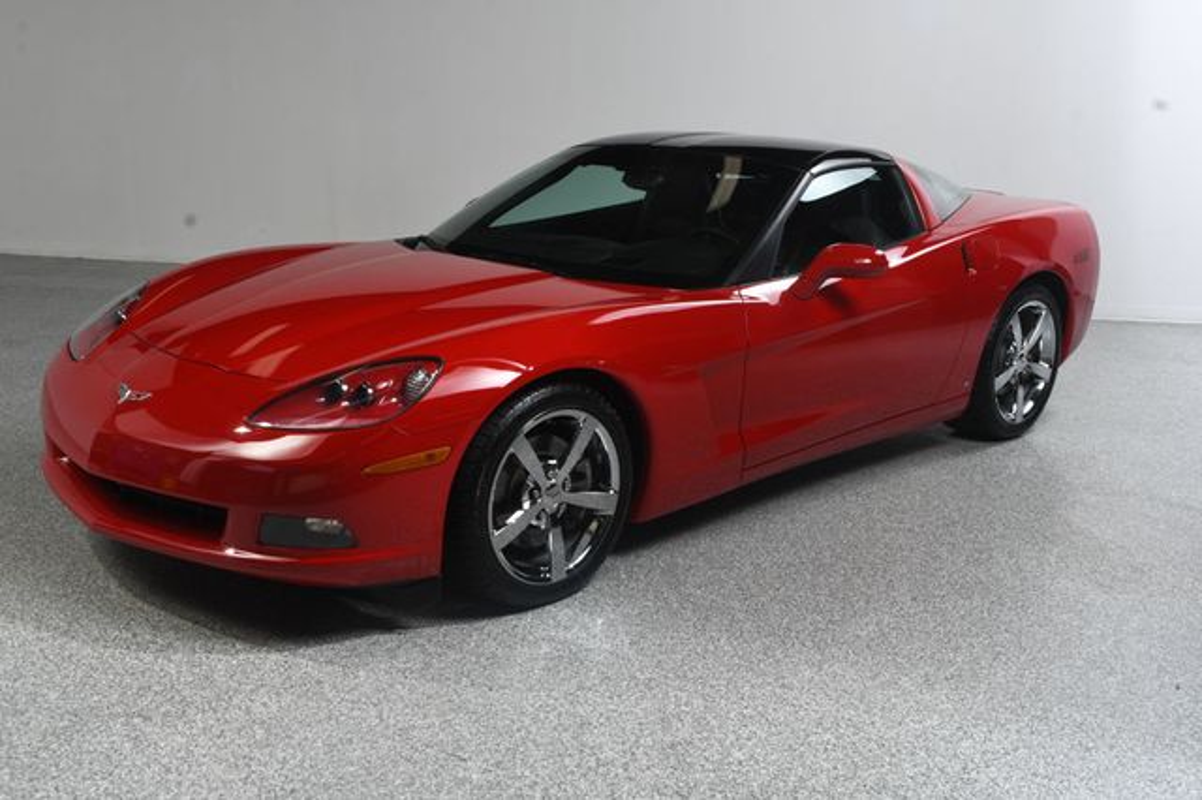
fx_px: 1301
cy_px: 400
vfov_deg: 34.2
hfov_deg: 49.6
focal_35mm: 39
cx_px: 601
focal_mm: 26
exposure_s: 1/160
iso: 100
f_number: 11
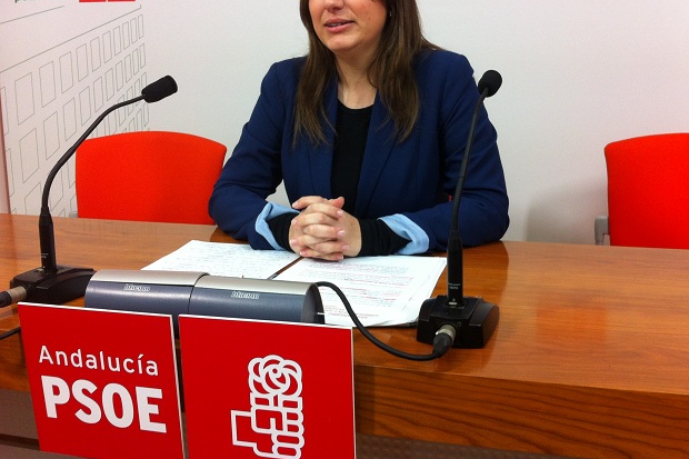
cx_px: 362
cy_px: 179
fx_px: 784
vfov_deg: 32.5
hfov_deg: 47.4
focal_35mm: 41
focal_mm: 3.85
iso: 80
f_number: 2.8
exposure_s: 1/30
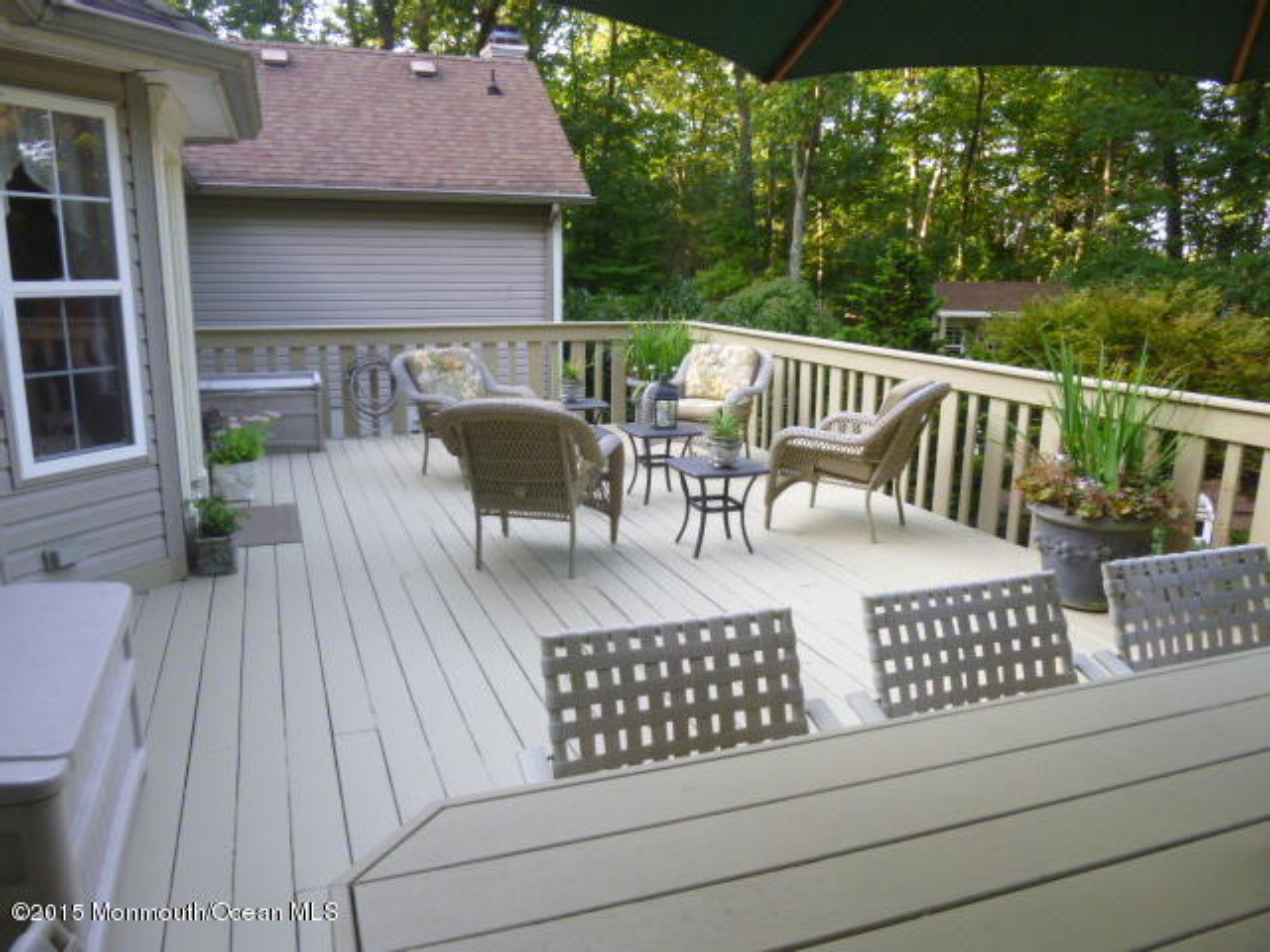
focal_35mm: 25
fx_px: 917
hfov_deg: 69.4
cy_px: 476
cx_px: 635
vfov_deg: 54.9
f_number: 3.1
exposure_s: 1/60
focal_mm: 4.5
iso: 125
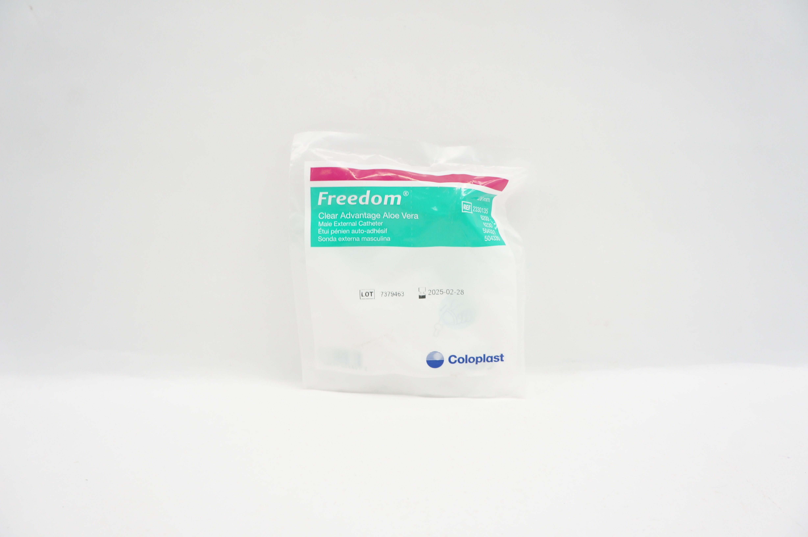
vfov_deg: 47.8
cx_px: 404
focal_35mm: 27
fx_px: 605
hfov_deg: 67.4
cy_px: 268
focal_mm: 18
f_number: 6.3
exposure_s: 1/25
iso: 200
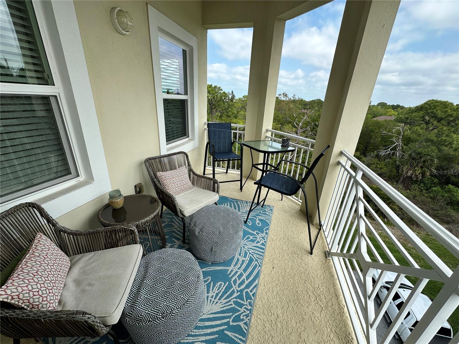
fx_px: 186
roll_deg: -3.1
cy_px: 172
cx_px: 230
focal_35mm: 14
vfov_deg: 85.7
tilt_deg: -21.0
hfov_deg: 102.1
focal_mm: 2.22
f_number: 2.2
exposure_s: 1/754
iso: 40
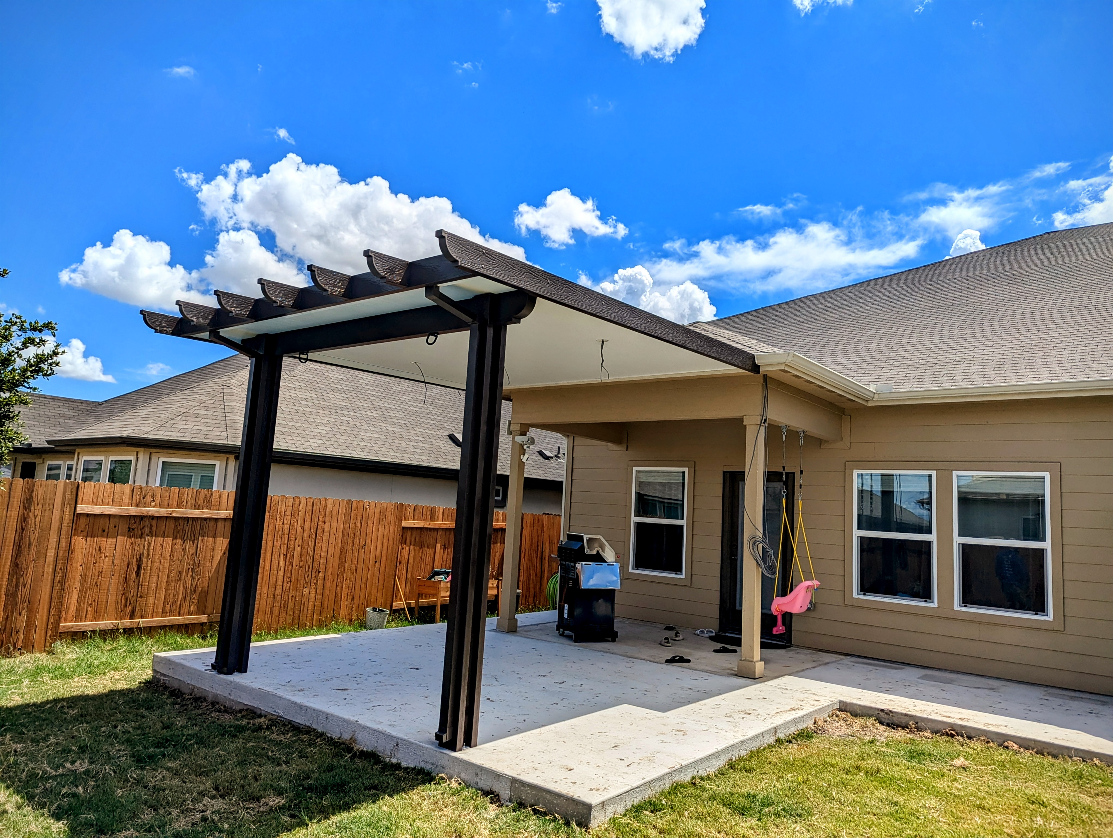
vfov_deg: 56.9
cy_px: 419
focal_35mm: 24
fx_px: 773
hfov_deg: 71.5
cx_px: 556
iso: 40
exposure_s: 1/2976
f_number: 1.85
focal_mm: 6.81
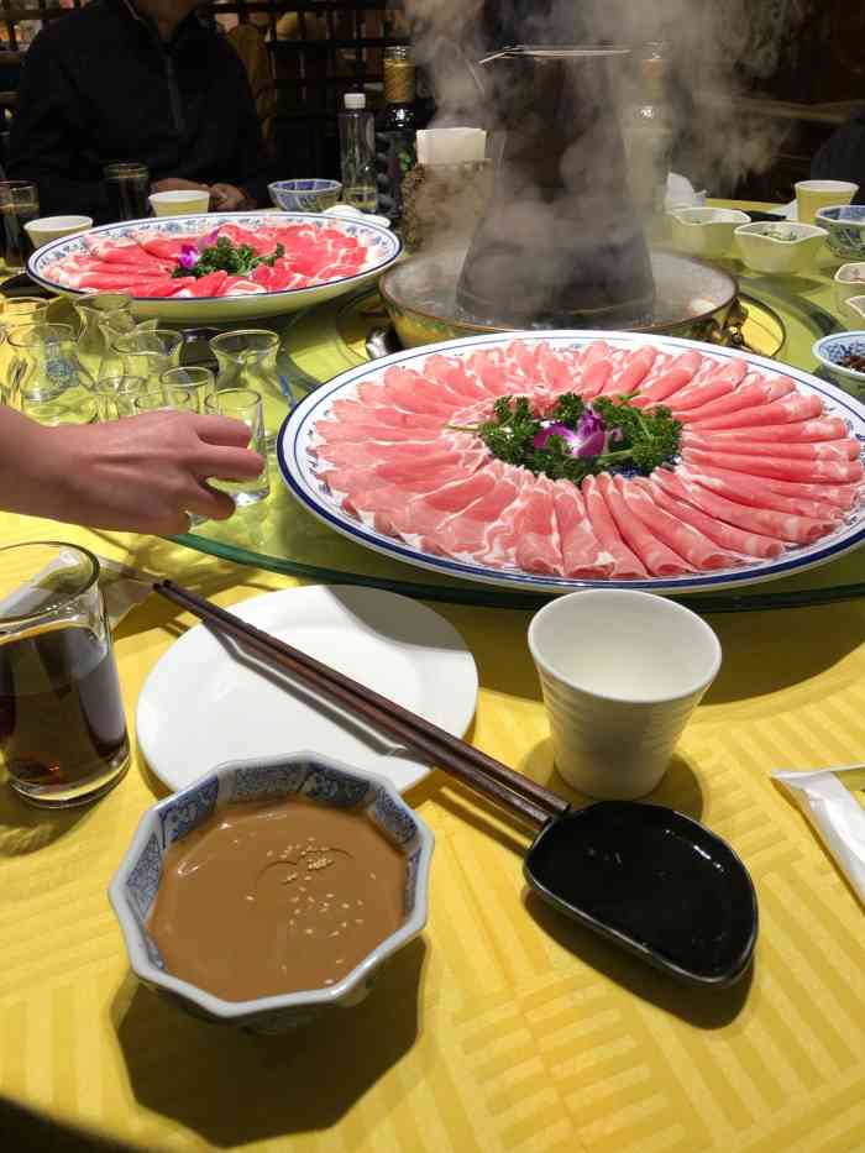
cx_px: 432
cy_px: 576
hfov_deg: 49.8
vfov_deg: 63.4
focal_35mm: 28
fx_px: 933
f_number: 1.8
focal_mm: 3.99
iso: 25
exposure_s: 1/33
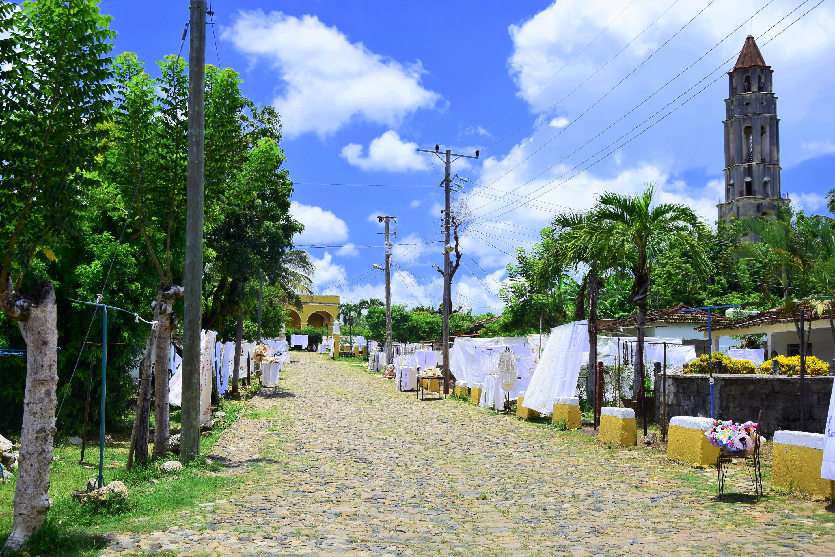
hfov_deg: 43.6
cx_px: 418
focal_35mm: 45
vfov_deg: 29.9
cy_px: 278
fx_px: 1044
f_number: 8
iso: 200
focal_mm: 30
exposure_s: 1/200
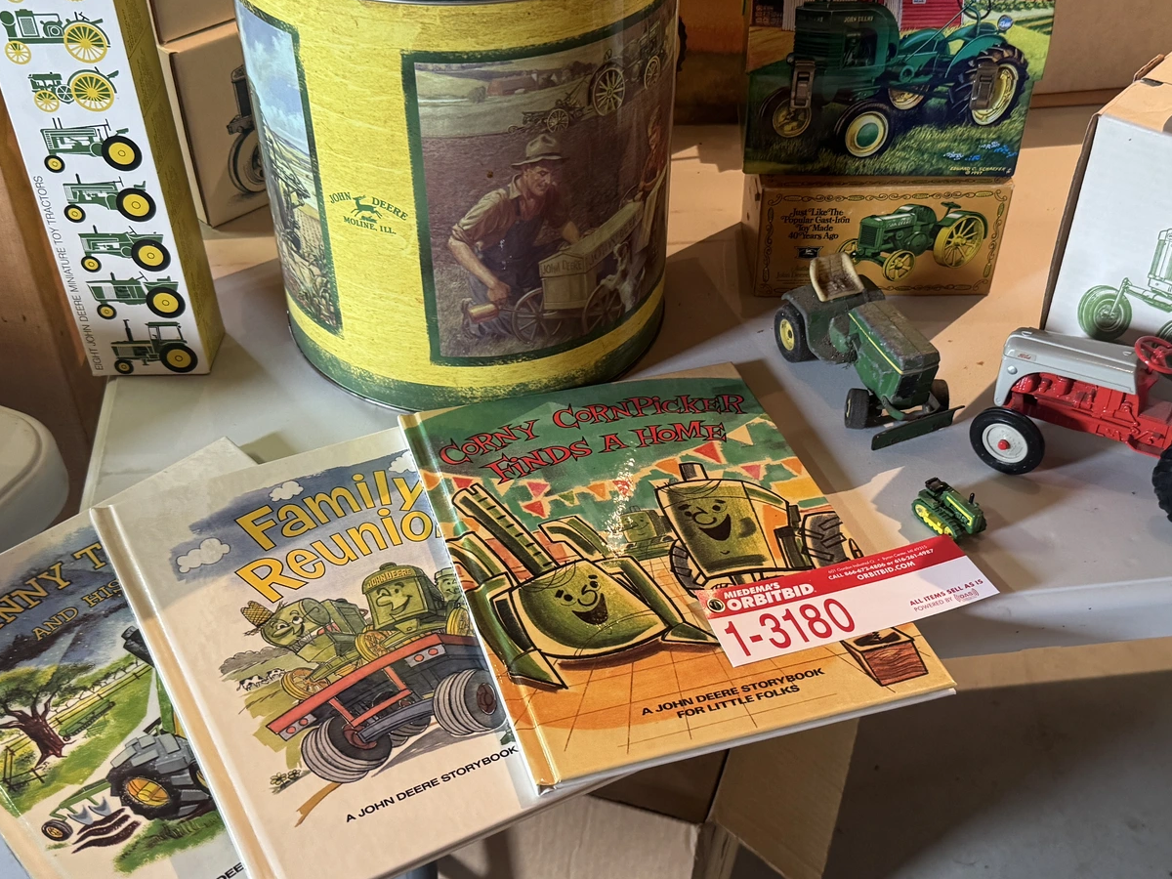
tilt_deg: -42.1
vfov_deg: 35.9
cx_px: 625
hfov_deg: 46.8
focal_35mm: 40
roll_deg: -2.0
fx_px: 1354
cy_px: 471
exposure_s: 1/60
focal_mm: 6.76
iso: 400
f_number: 1.78
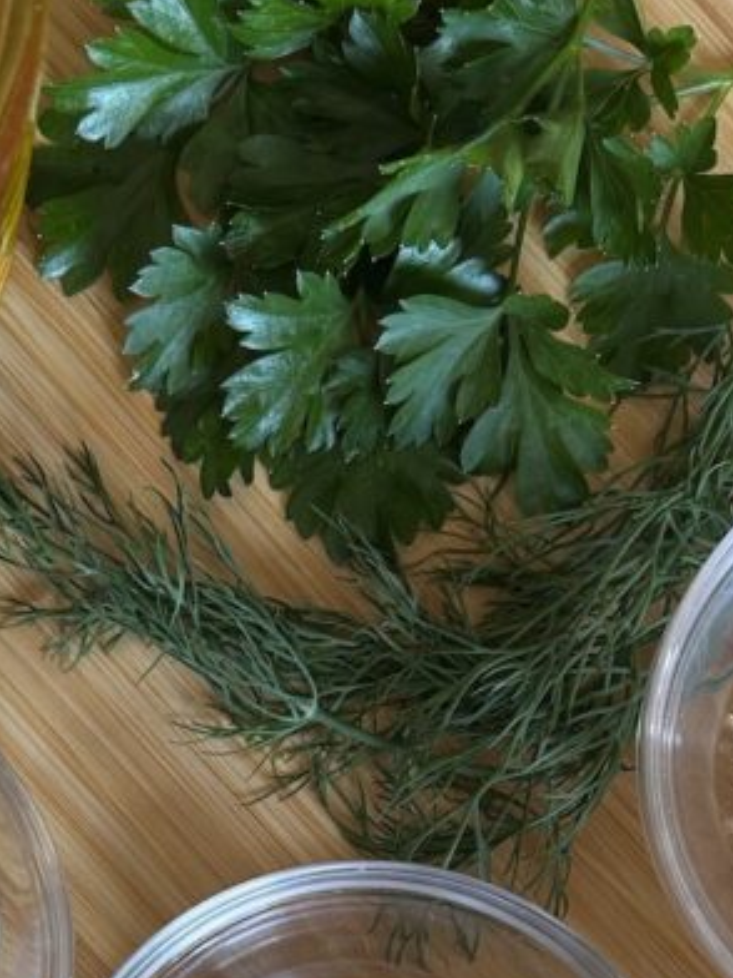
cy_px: 933
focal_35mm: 68
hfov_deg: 21.4
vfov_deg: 27.2
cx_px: 192
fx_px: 1920
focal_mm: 5.7
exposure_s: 1/60
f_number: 1.5
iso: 125
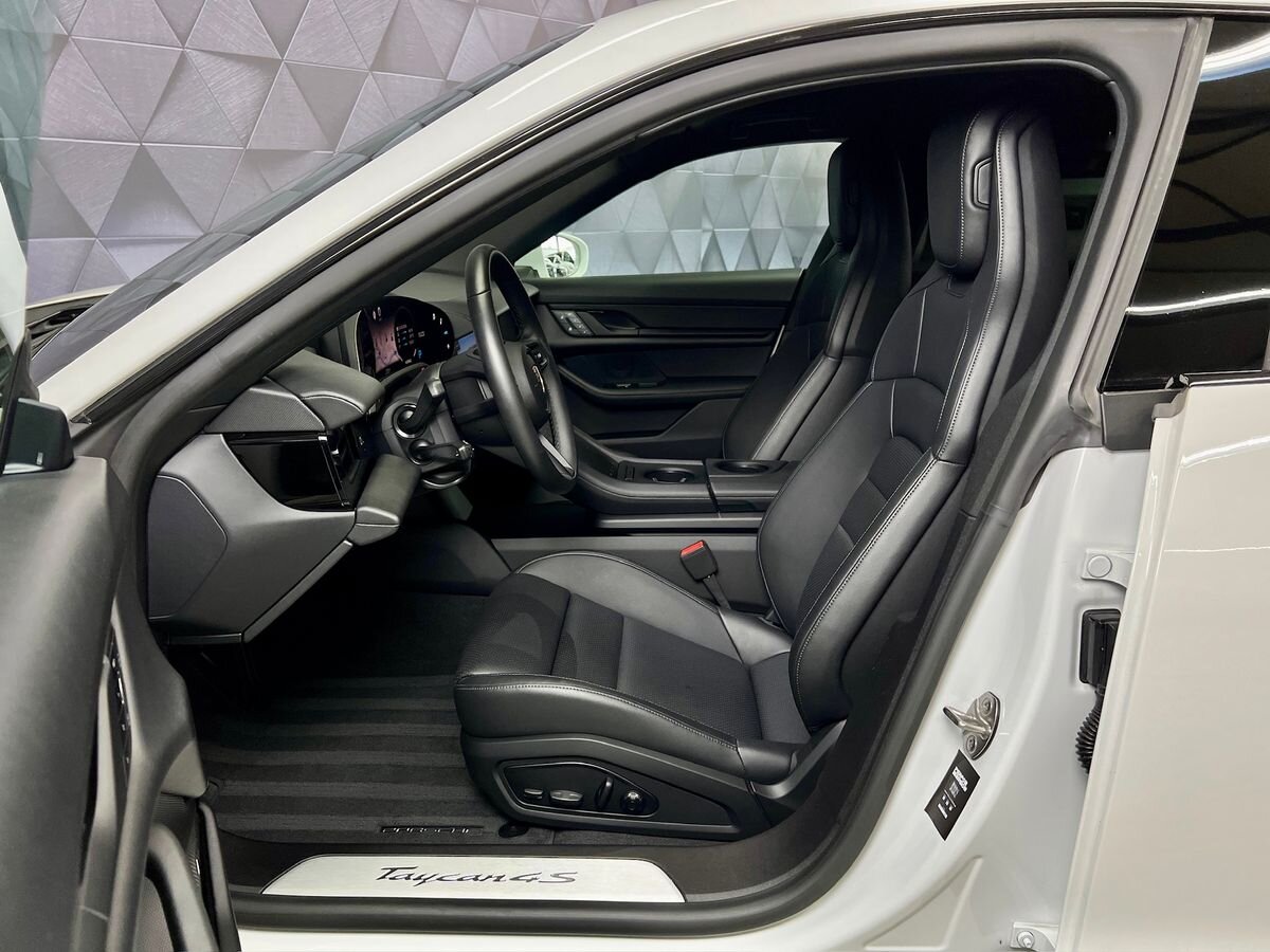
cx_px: 635
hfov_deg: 67.3
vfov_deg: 53.1
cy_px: 476
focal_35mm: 26
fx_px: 954
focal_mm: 5.7
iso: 100
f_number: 1.5
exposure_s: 1/100
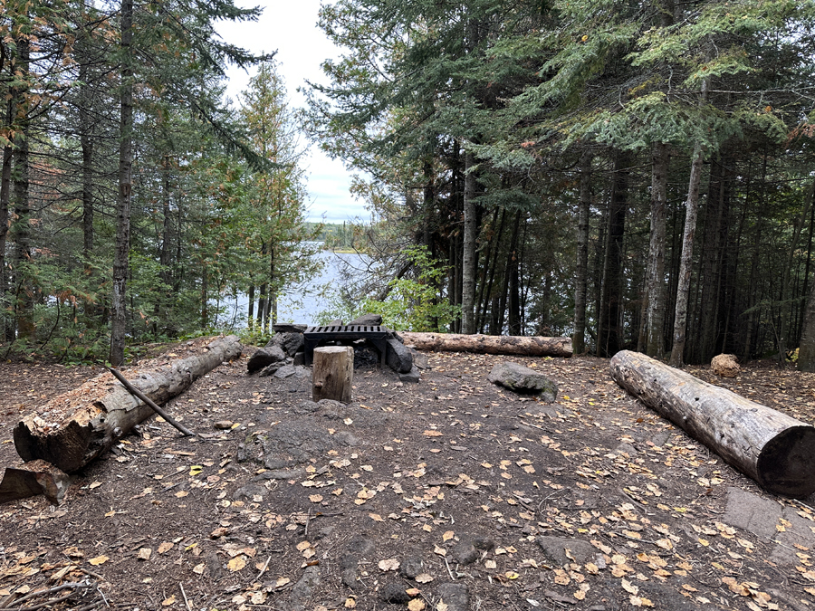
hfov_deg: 71.6
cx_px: 408
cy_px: 306
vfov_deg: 56.8
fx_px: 565
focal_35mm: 24
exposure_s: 1/227
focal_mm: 6.86
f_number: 1.78
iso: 80
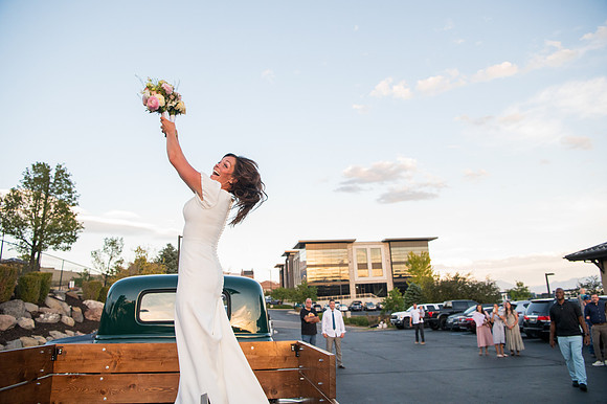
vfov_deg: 53.1
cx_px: 304
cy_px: 202
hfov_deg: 73.8
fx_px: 404
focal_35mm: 24
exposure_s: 1/1250
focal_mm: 24
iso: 3200
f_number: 5
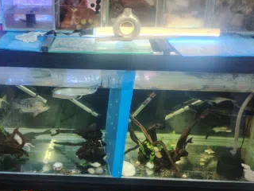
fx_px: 352
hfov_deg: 39.5
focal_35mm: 48
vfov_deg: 30.3
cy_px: 94
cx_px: 99
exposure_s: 1/33.3
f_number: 1.75
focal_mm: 5.25
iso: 1291
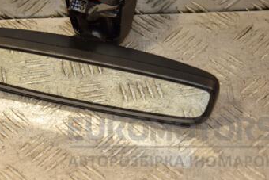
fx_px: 949
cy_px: 23
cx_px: 53
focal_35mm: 127
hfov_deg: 16.0
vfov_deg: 10.8
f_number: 4.8
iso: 800
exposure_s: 1/200
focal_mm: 48
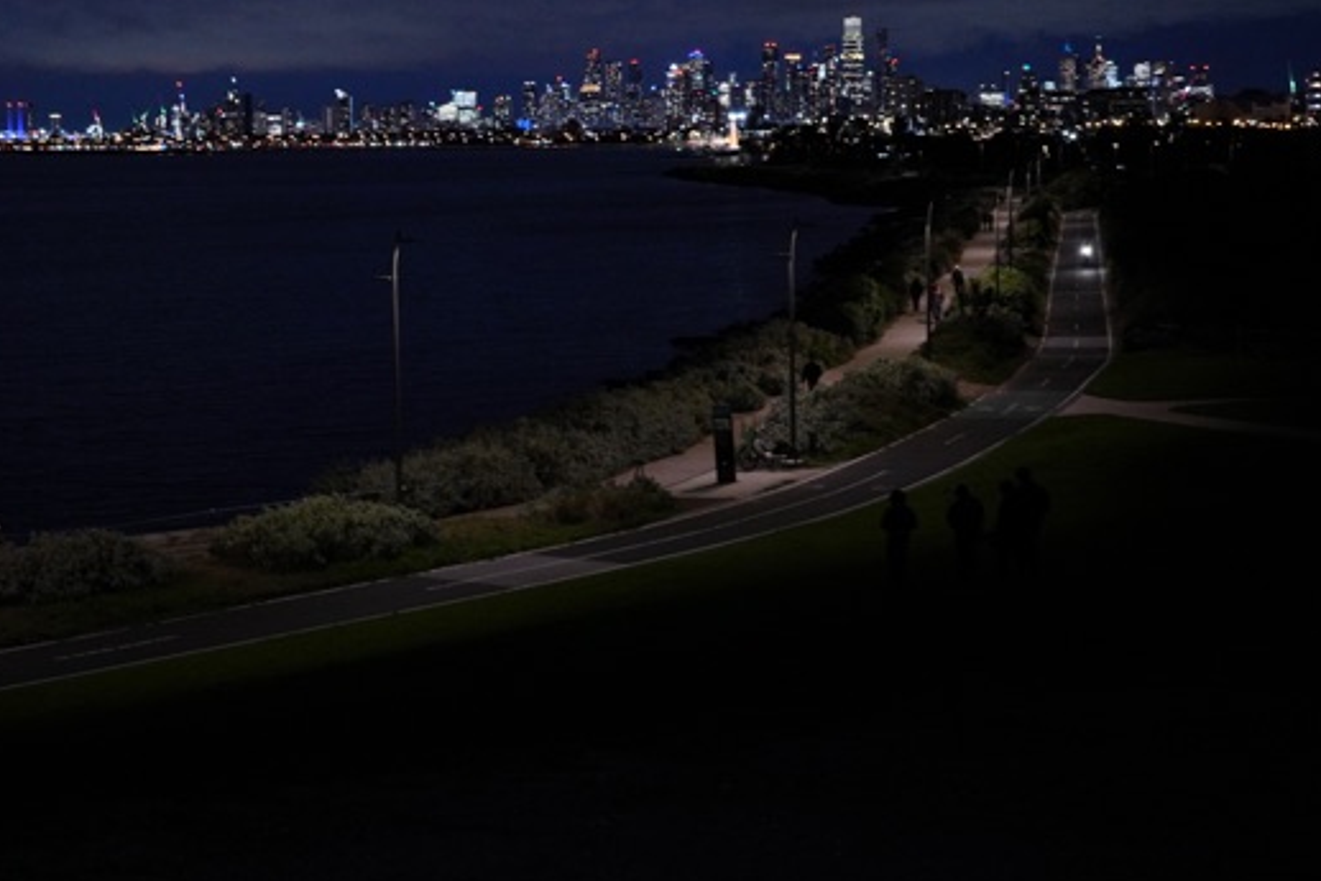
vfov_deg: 20.7
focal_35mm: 65
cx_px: 473
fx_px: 2386
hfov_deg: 30.8
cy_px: 202
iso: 800
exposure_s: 1/13
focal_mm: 35
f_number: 4
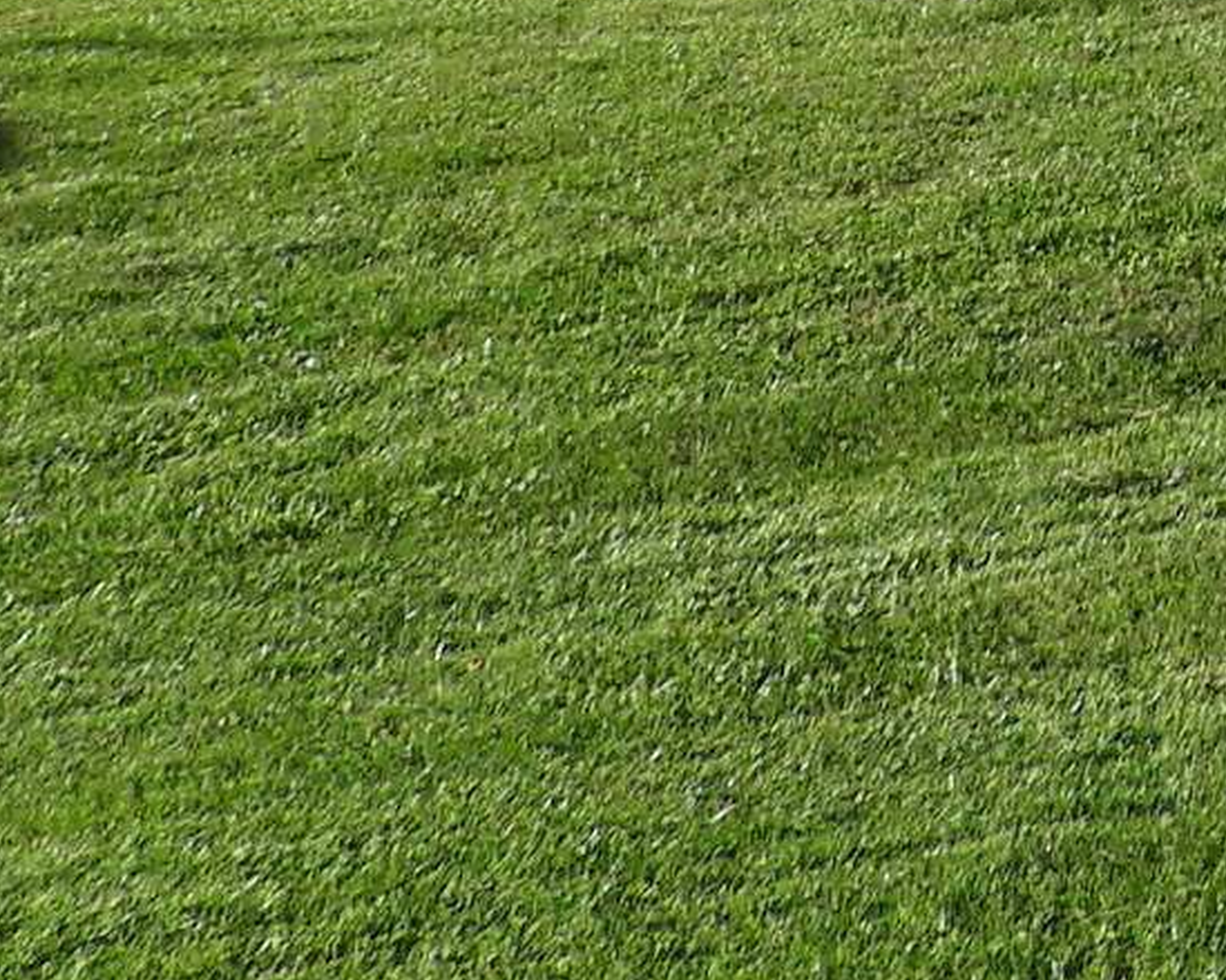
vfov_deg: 10.6
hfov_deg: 13.3
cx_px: 2334
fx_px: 4644
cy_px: -1237
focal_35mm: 128
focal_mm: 4.3
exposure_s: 1/800
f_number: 3.3
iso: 100
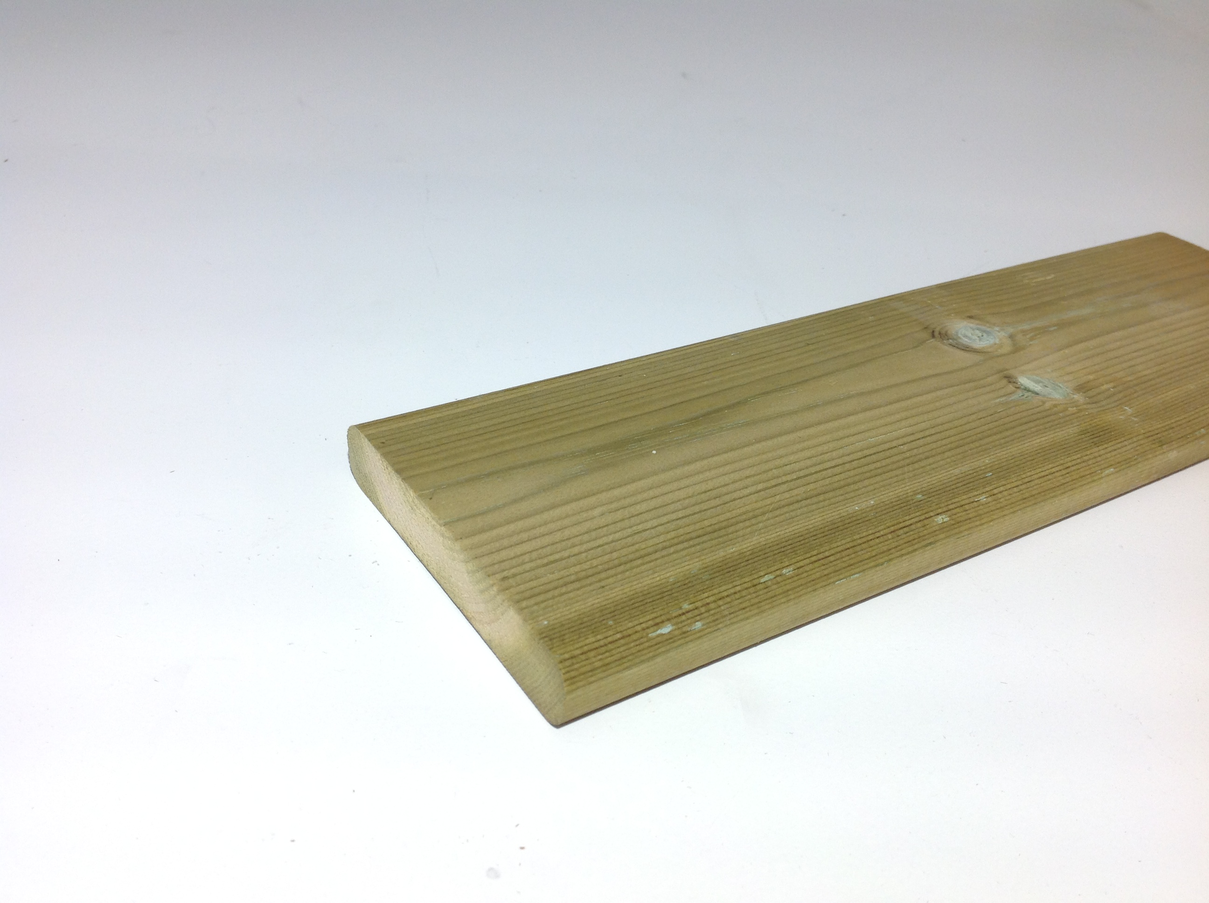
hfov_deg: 52.7
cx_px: 604
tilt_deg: -31.5
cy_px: 452
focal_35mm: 35
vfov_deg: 40.6
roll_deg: -5.9
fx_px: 1221
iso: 50
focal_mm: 4.28
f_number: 2.4
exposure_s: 1/109
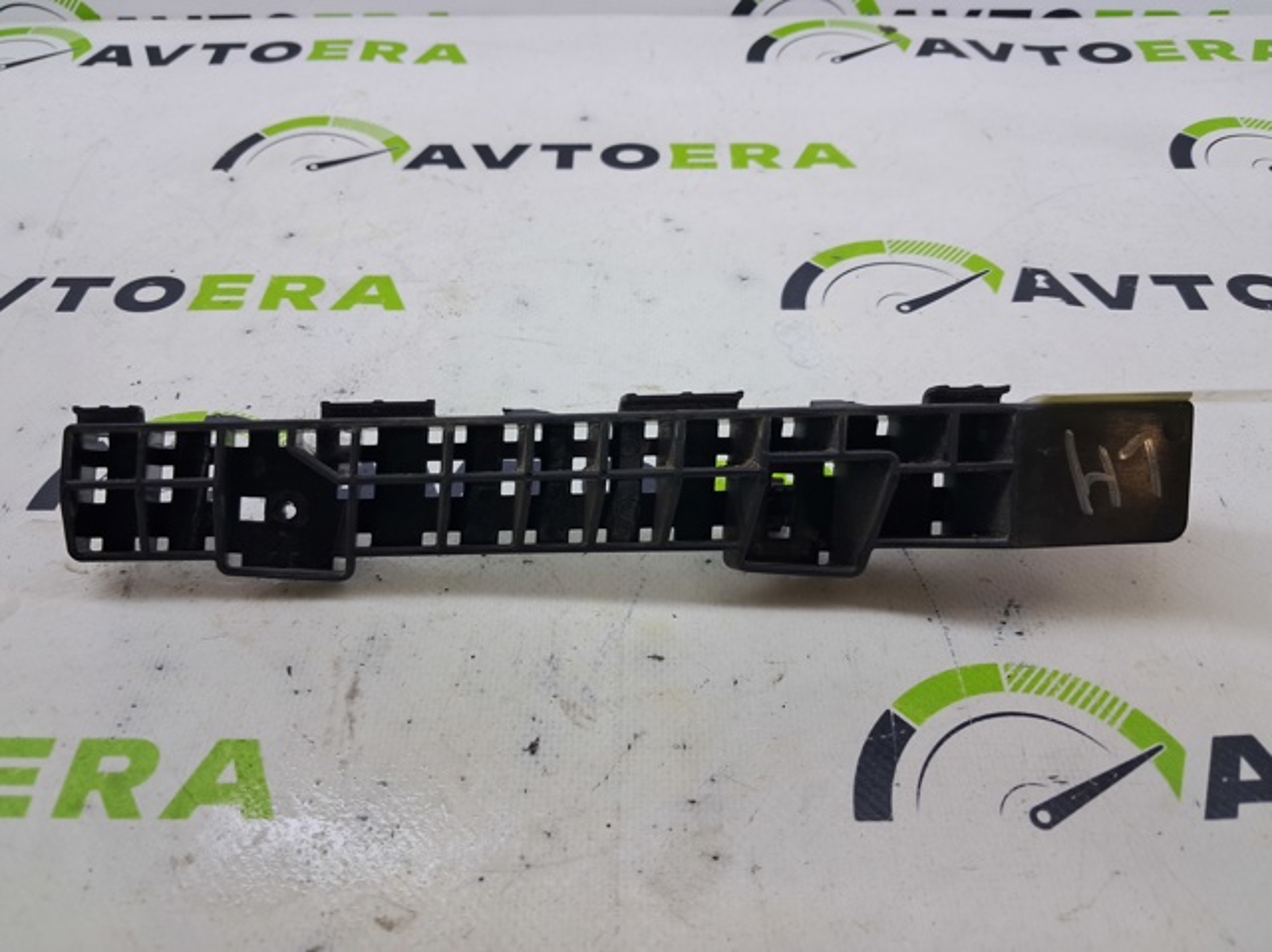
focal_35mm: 27
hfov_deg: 65.4
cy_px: 476
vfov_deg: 51.3
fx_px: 991
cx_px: 636
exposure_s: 1/50
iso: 50
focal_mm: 4
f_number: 1.8
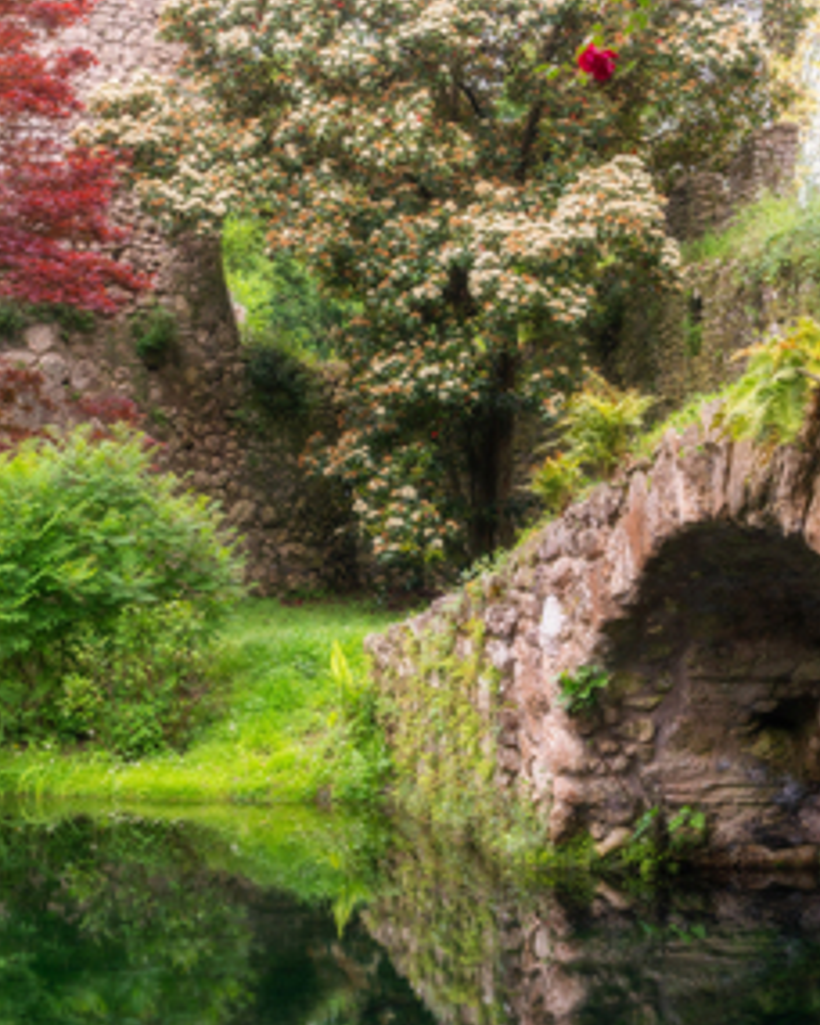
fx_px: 2397
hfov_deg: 19.4
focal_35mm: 79
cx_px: 381
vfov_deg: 24.0
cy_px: 683
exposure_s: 1/25
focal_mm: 40
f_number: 8
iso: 200
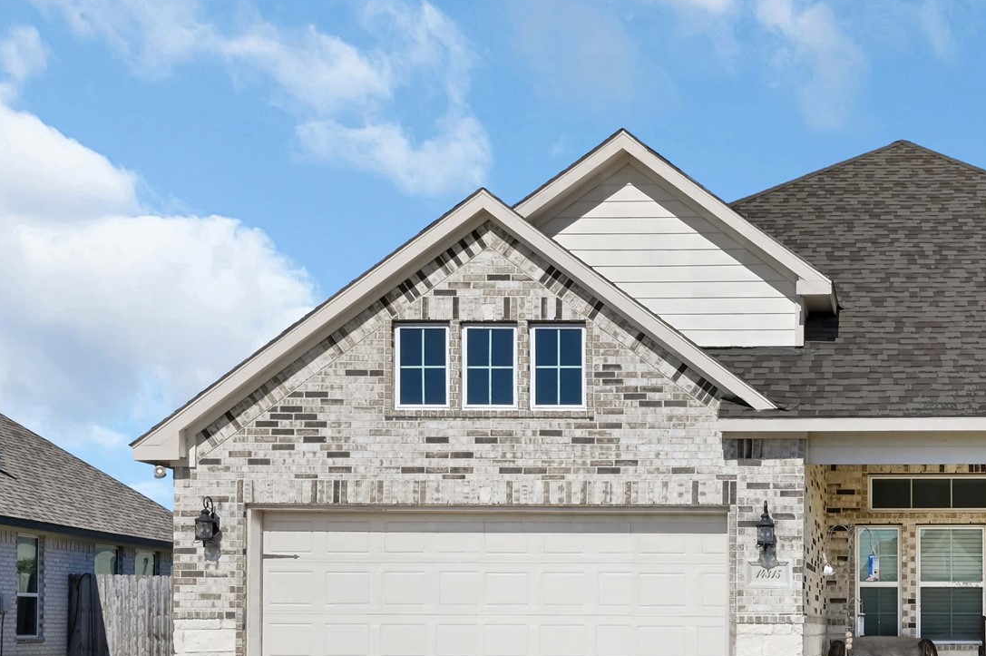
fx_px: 1314
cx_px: 866
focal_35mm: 48
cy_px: 446
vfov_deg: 27.8
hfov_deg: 38.6
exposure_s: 1/800
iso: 1000
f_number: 16
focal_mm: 24
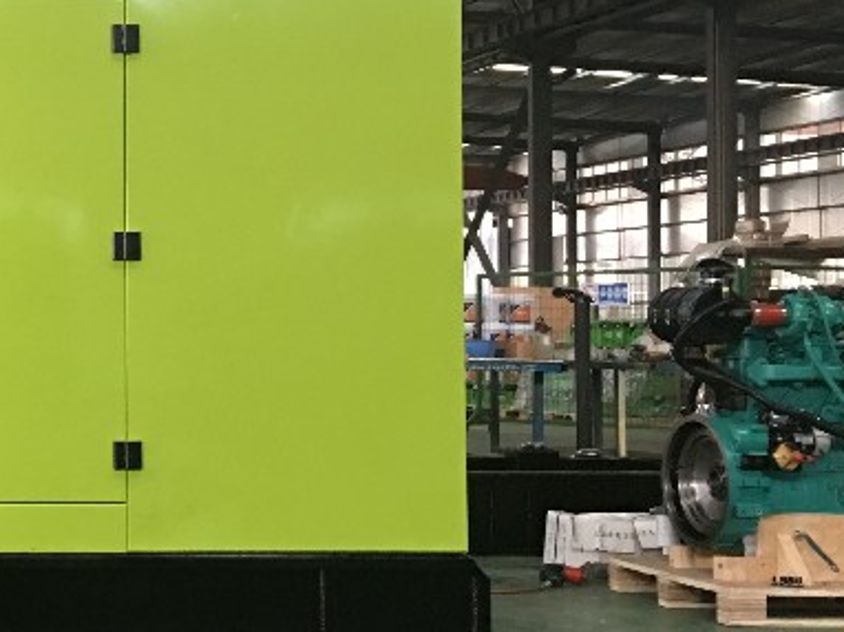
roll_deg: -1.2
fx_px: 1852
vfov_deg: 19.4
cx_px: -214
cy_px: 294
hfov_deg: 23.1
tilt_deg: +2.0
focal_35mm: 76
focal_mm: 4.15
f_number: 2.2
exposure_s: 1/10
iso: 80
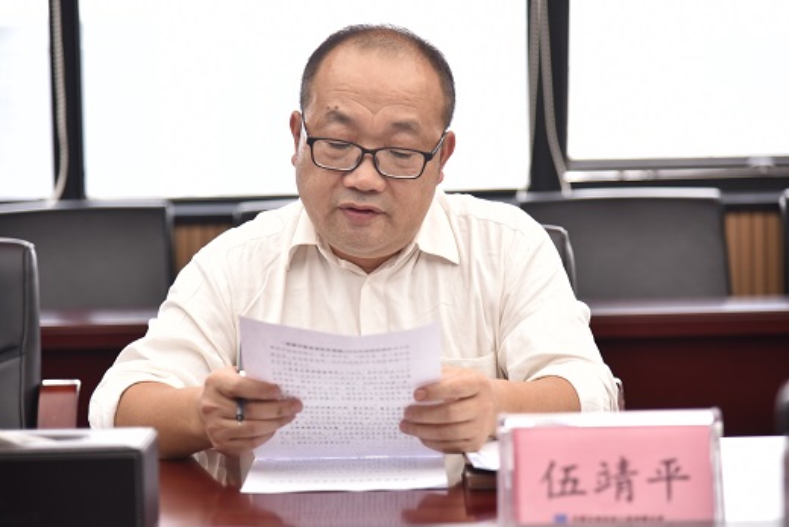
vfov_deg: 12.5
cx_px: 394
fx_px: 2411
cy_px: 264
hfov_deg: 18.6
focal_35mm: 110
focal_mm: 110
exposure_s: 1/80
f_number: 4
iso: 800
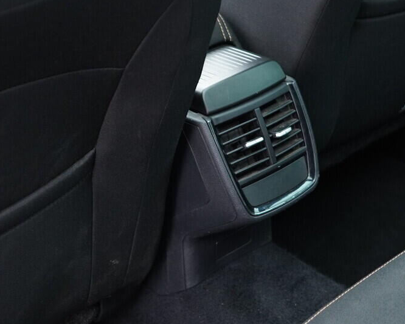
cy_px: 114
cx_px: 228
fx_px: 875
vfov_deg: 20.9
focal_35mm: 73
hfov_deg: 26.0
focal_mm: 24
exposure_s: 1/40
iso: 640
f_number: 2.8
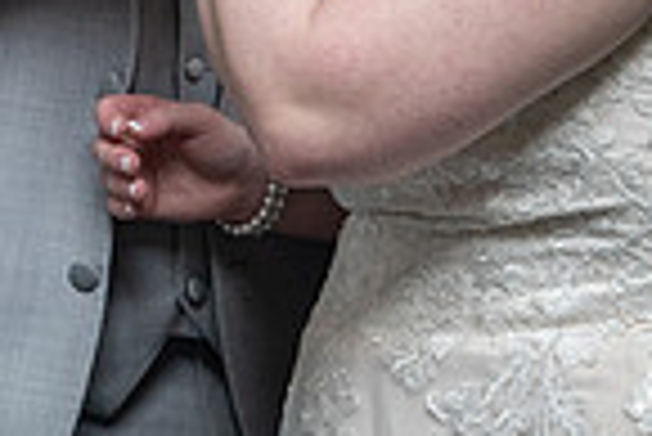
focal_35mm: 142
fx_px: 2574
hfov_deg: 13.9
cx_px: -168
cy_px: -15
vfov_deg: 9.6
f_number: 5.6
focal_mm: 34
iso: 2000
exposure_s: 1/250
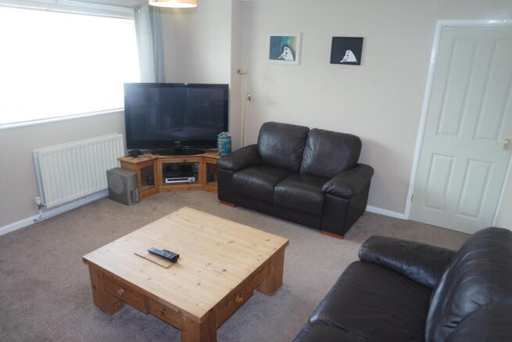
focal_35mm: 24
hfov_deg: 73.7
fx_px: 341
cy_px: 171
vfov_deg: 53.2
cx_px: 256
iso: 400
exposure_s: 1/30
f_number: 3.5
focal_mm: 16
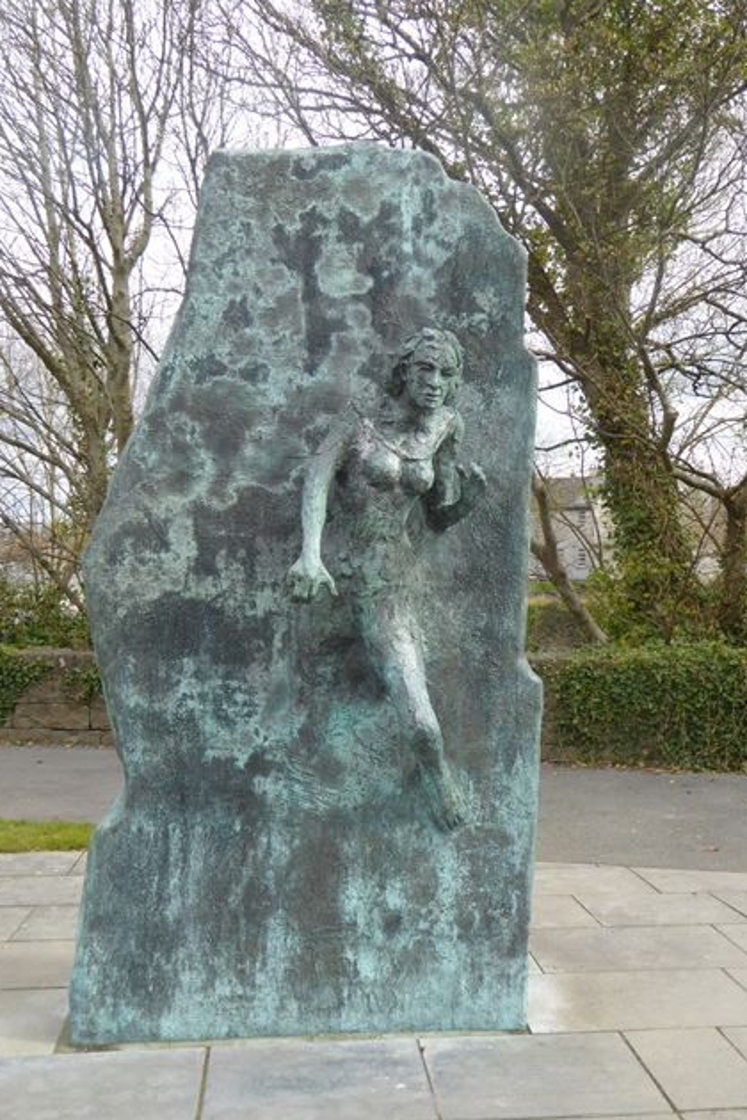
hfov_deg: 35.9
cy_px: 553
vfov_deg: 51.9
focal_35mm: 37
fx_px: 1152
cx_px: 386
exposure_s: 1/320
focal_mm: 6.3
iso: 100
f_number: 3.7
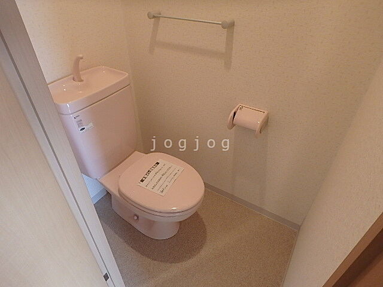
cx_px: 192
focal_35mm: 21
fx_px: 232
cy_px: 144
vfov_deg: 63.4
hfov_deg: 79.0
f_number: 3.5
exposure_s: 1/30
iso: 320
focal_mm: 3.7
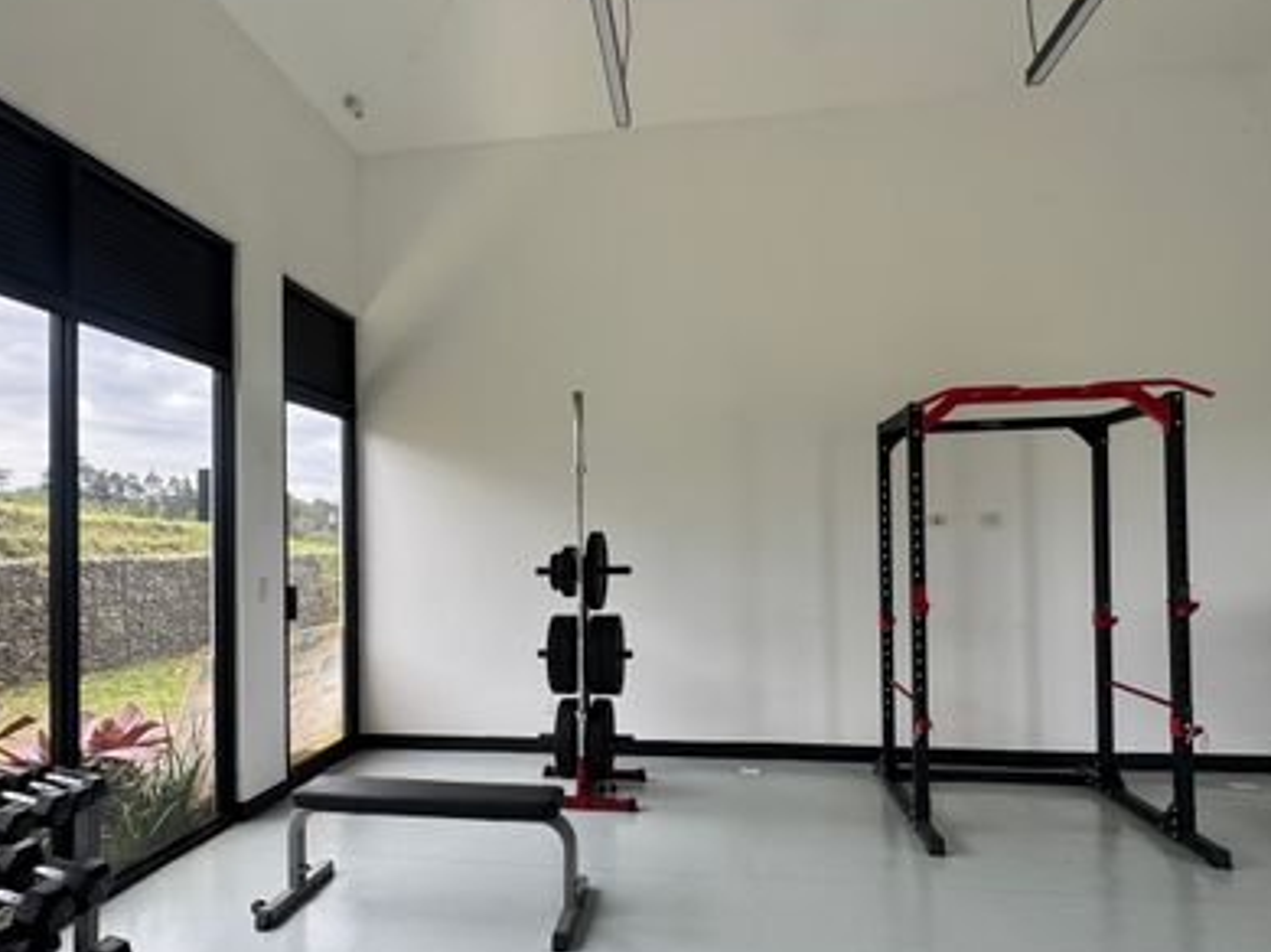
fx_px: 844
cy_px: 525
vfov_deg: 58.7
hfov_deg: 73.7
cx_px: 564
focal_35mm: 23
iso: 40
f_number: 2.2
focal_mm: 2.22
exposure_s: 1/218
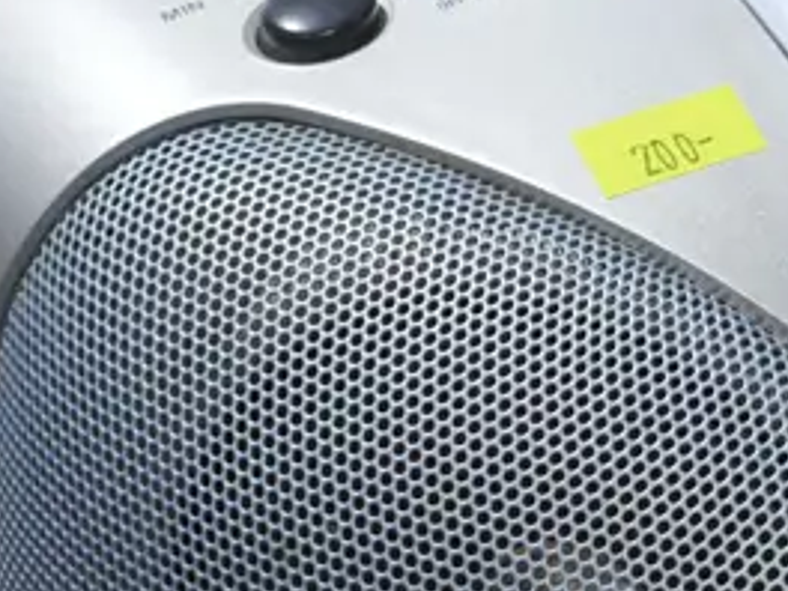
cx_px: 1209
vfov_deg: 6.6
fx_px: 5122
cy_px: 422
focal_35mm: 225
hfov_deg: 8.6
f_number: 5.4
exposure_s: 1/60
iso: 500
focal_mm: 29
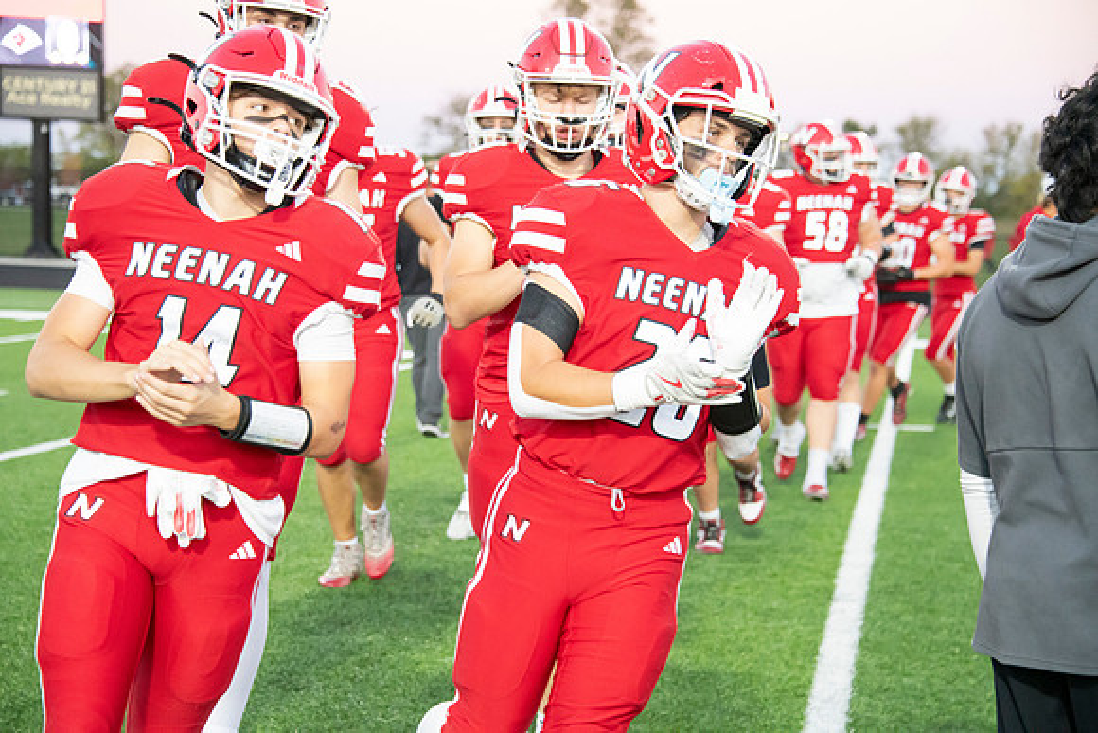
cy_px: 366
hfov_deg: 20.8
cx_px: 549
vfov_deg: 14.0
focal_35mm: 98
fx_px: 2990
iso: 8000
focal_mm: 98
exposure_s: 1/500
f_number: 5.6
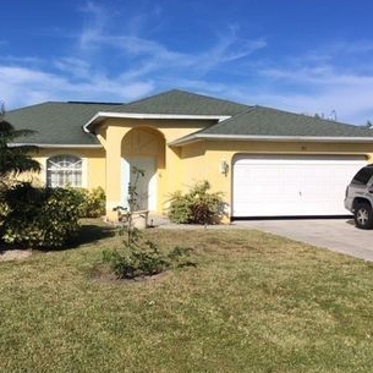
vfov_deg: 40.0
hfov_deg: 39.7
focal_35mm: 42
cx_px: 132
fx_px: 512
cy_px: 186
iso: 25
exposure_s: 1/3344
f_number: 2.2
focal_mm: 4.15
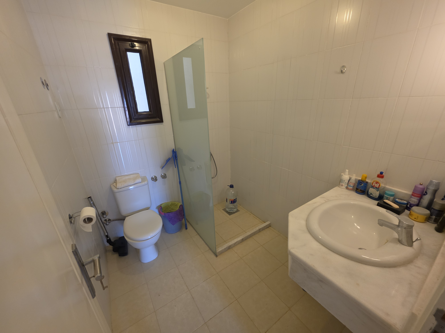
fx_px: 167
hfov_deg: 106.2
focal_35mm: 13
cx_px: 222
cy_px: 166
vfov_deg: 89.9
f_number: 1.9
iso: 160
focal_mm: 2.2
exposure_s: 1/100
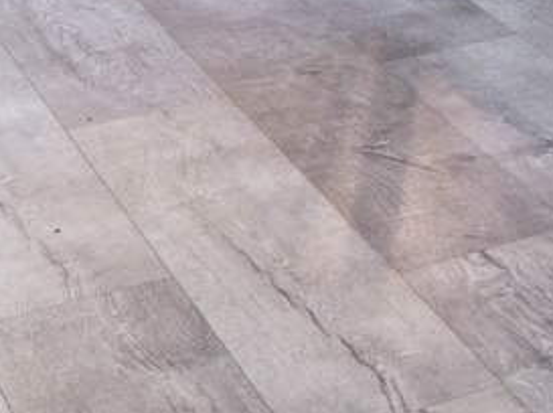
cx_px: 1883
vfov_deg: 8.6
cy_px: -743
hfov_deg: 9.2
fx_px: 2377
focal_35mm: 149
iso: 160
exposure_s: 1.6
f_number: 11
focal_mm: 18
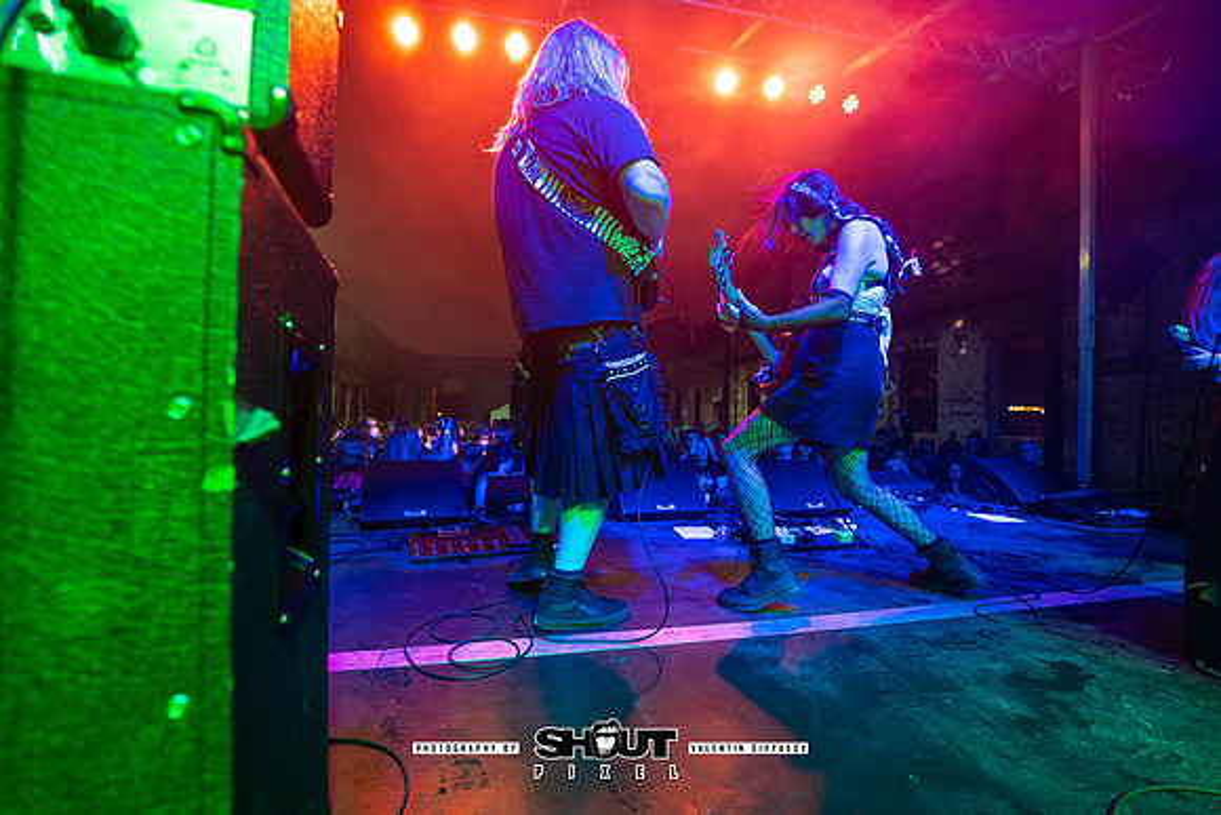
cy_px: 408
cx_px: 610
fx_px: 475
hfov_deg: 104.2
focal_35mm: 14
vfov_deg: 81.2
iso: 3200
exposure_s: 1/200
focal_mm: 14
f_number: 2.8
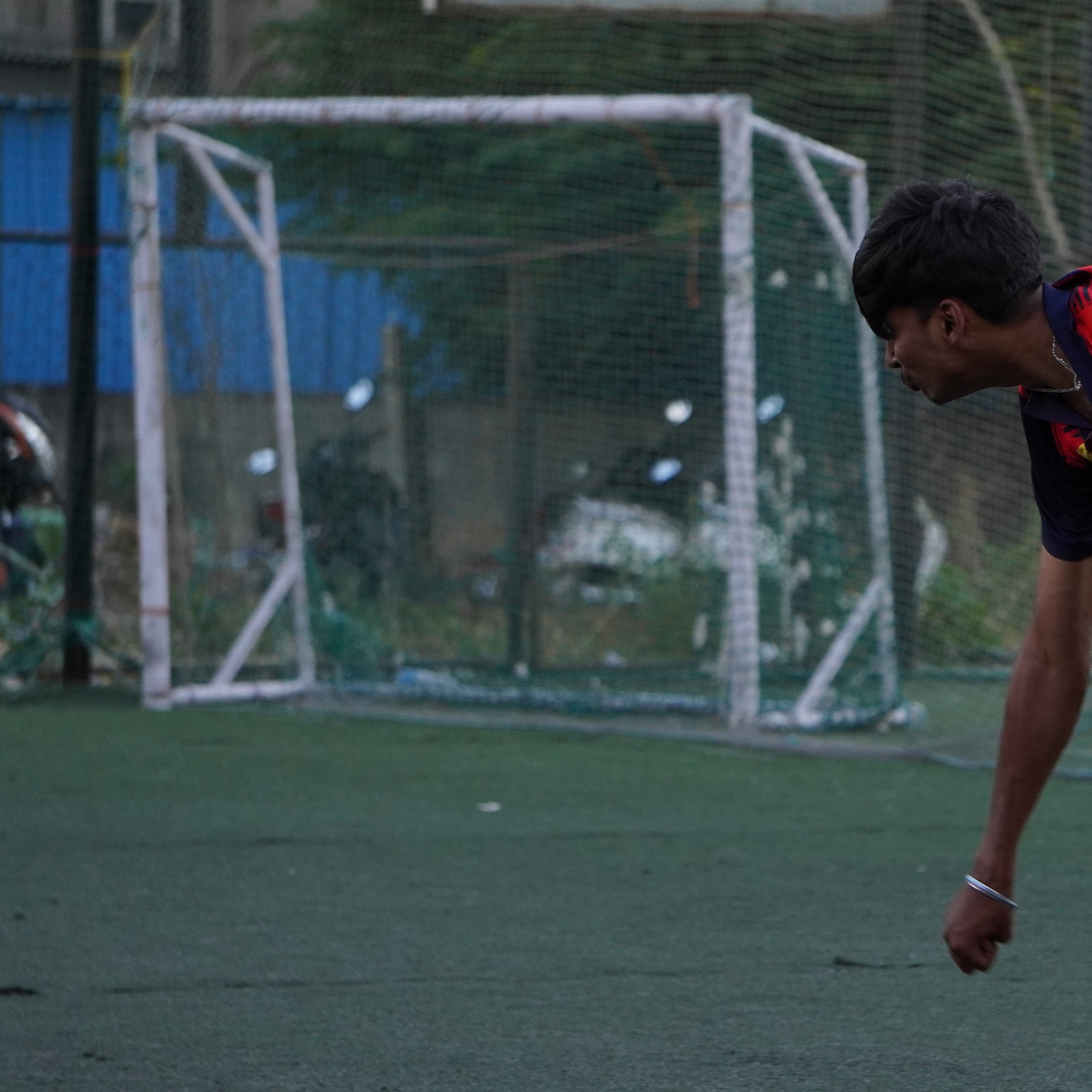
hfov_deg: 6.2
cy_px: 445
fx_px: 10020
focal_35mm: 281
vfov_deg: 6.2
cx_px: 840
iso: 1000
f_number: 5.6
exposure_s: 1/1000
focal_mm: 123
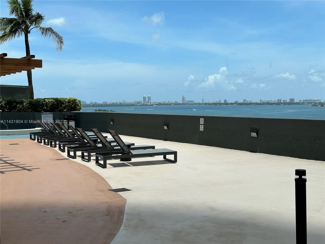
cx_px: 162
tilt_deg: -2.6
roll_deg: +0.9
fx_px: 451
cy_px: 122
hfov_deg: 39.7
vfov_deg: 30.3
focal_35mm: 48
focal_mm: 6.86
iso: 64
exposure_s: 1/2809
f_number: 1.78
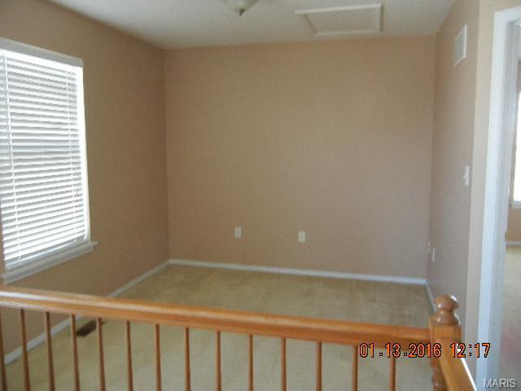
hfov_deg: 60.0
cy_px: 196
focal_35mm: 30
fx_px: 452
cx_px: 260
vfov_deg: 46.8
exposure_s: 1/30
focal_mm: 5.4
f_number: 3.5
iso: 287
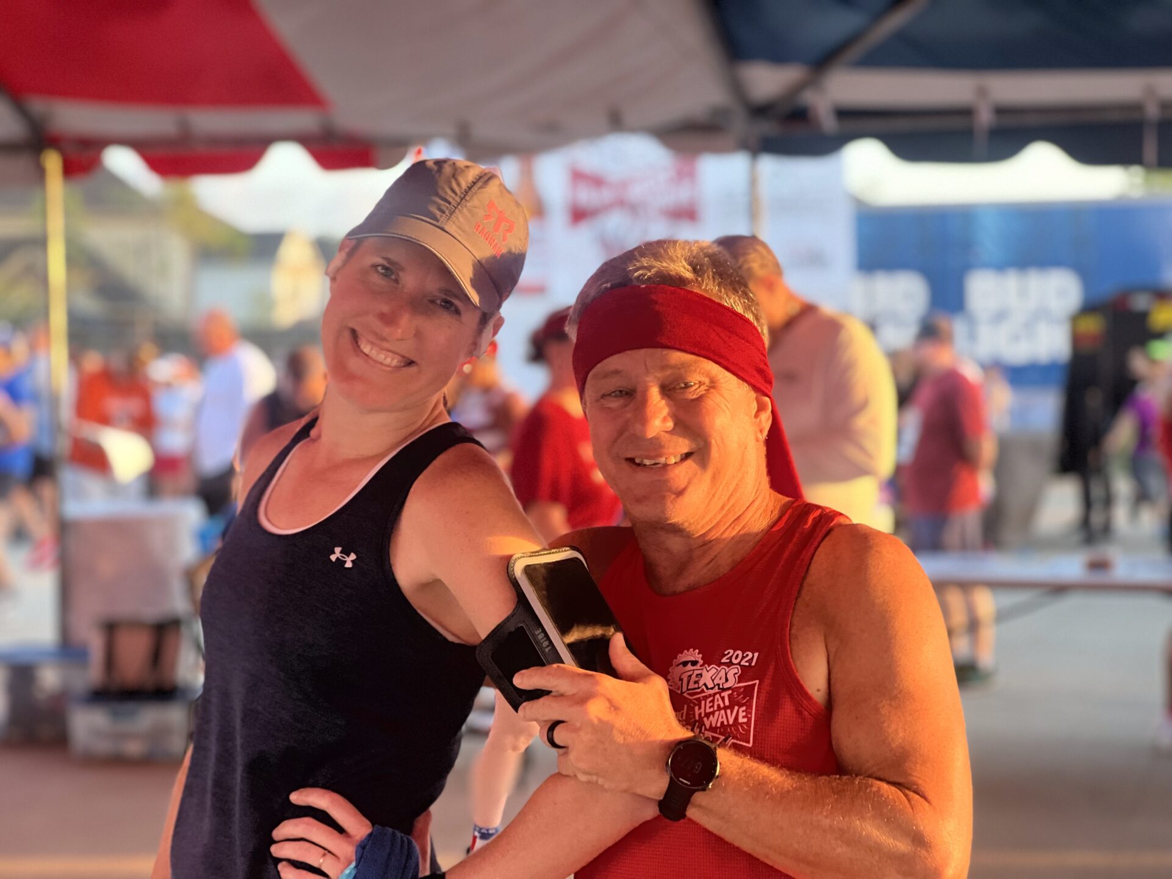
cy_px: 440
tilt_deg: -1.0
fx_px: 2607
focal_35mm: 77
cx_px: 586
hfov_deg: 25.3
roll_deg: +0.3
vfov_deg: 19.1
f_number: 2.8
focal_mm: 9
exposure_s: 1/121
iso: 200
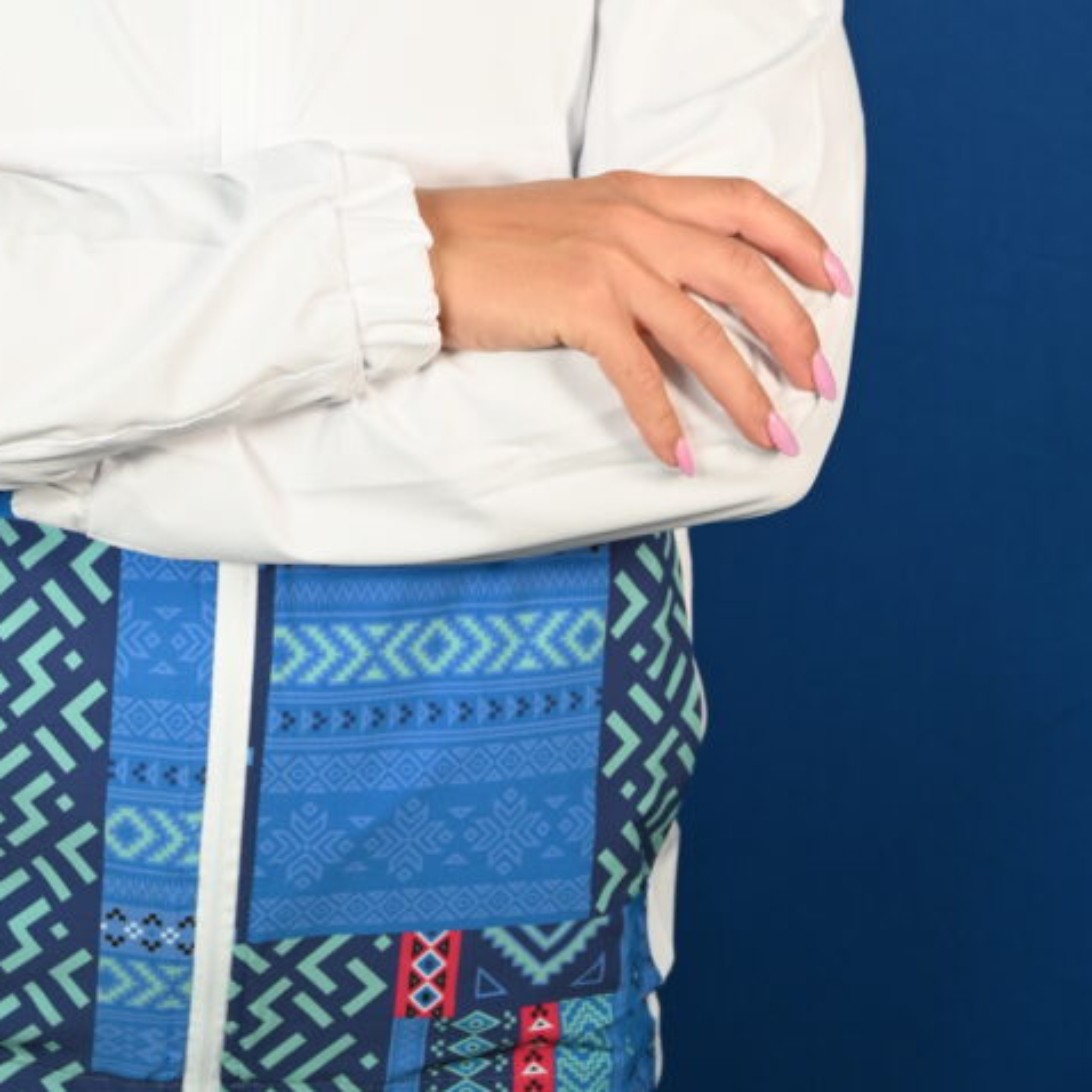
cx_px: 222
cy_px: -112
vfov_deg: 19.3
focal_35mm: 86
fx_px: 3069
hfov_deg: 20.0
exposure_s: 1/60
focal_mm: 42
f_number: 4.8
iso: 500
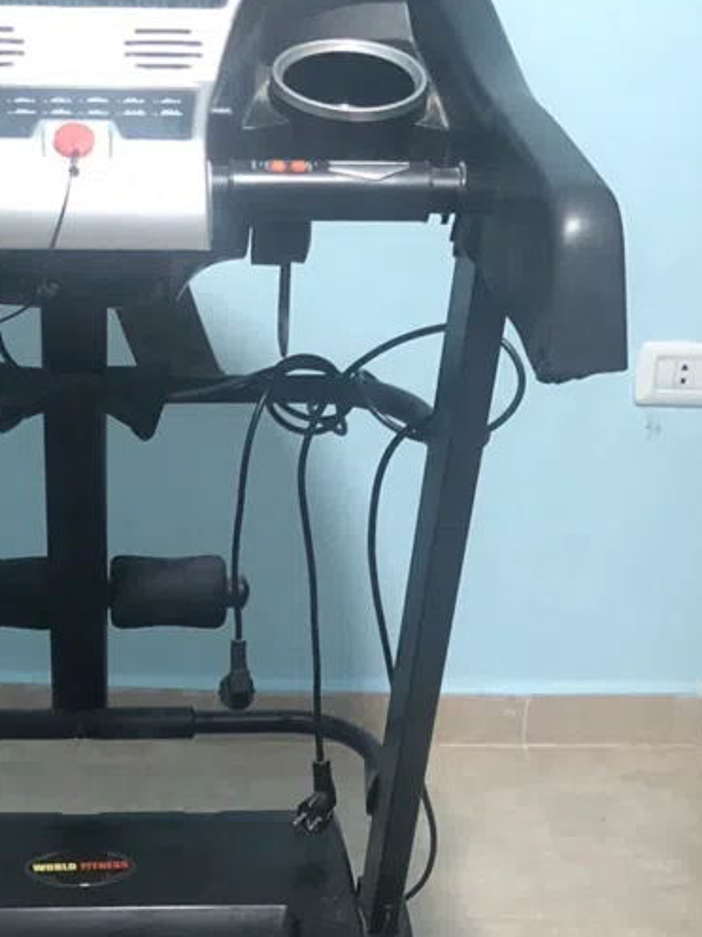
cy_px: 1083
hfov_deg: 19.0
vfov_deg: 23.4
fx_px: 2082
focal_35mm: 77
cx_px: 168
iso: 100
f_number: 1.8
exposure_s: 1/12
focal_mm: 3.99
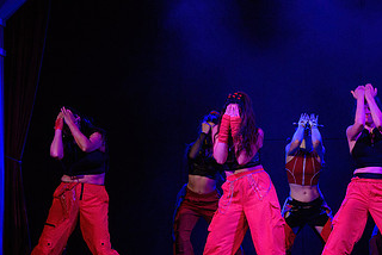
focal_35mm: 176
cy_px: 185
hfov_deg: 11.6
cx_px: 292
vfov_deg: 7.8
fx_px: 1869
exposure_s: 1/200
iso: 1600
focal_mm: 92
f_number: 2.8
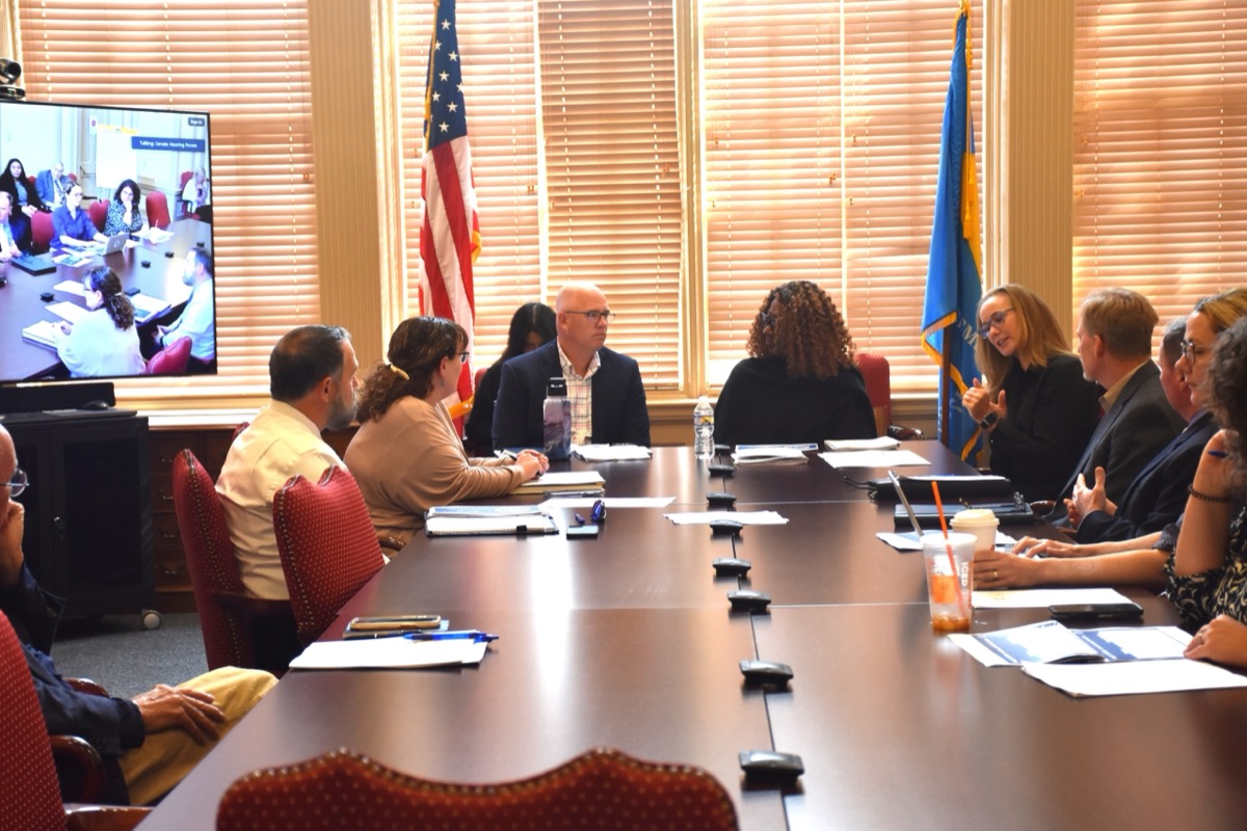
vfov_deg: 21.6
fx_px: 2182
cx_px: 624
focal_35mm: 63
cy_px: 416
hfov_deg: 31.9
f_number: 4.5
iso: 900
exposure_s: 1/60
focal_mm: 42
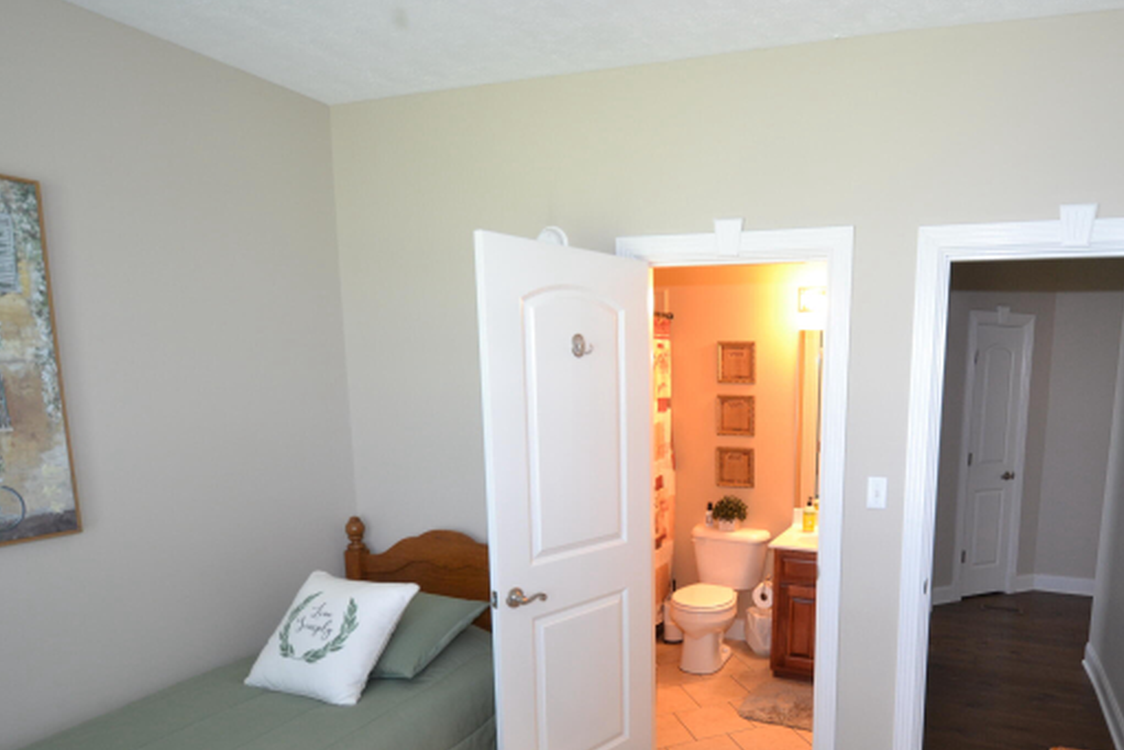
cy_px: 501
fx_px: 687
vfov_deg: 56.0
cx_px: 754
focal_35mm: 22
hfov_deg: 76.0
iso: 400
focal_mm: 10
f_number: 3.5
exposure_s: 1/20
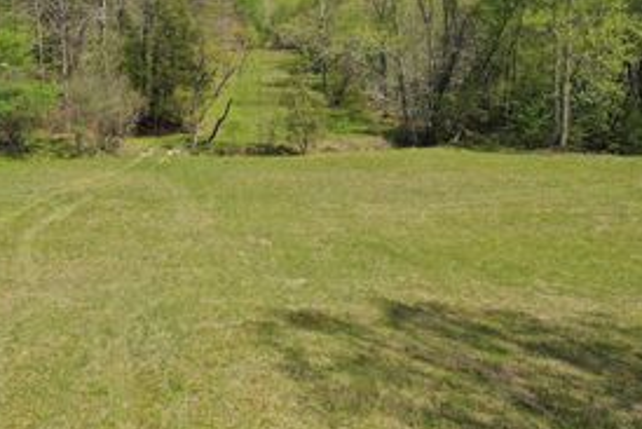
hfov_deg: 44.2
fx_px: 785
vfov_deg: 30.1
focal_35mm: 44
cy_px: 109
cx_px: 253
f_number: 5.6
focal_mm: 10.26
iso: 100
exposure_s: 1/500
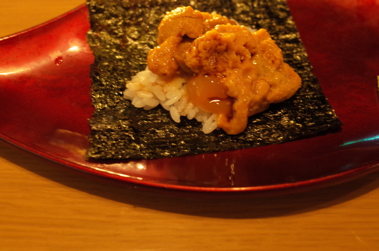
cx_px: 195
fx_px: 452
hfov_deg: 45.5
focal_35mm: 43
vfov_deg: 30.5
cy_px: 61
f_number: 3.2
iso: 800
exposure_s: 1/6
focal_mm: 18.3
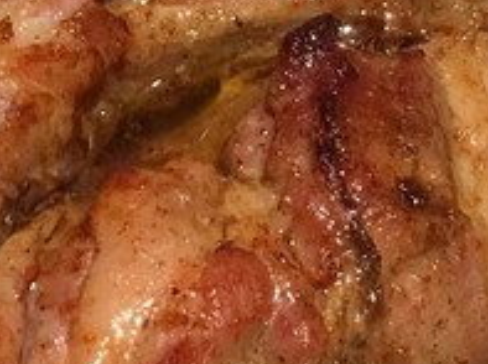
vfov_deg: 8.3
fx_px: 2491
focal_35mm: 177
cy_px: -10
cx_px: -107
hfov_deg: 11.0
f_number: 2.2
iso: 40
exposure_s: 1/30
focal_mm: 4.15
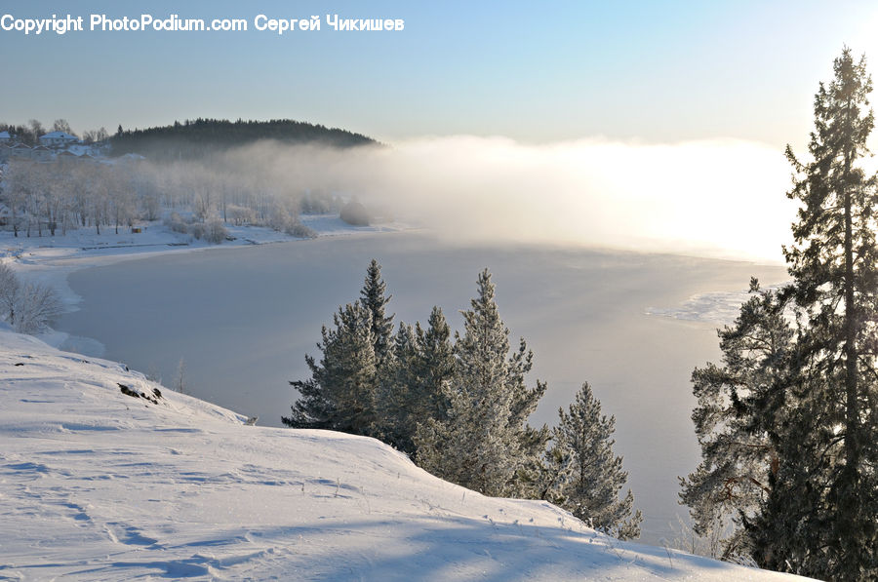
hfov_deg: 48.0
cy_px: 291
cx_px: 439
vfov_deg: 32.9
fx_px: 986
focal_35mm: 40
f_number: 7.1
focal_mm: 27
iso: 200
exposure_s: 1/250
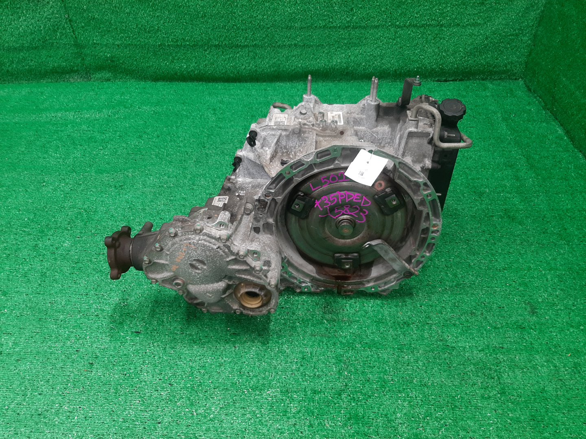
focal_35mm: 26
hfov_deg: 67.3
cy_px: 220
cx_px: 293
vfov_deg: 53.1
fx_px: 440
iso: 97
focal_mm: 3.93
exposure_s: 1/50
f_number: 1.7
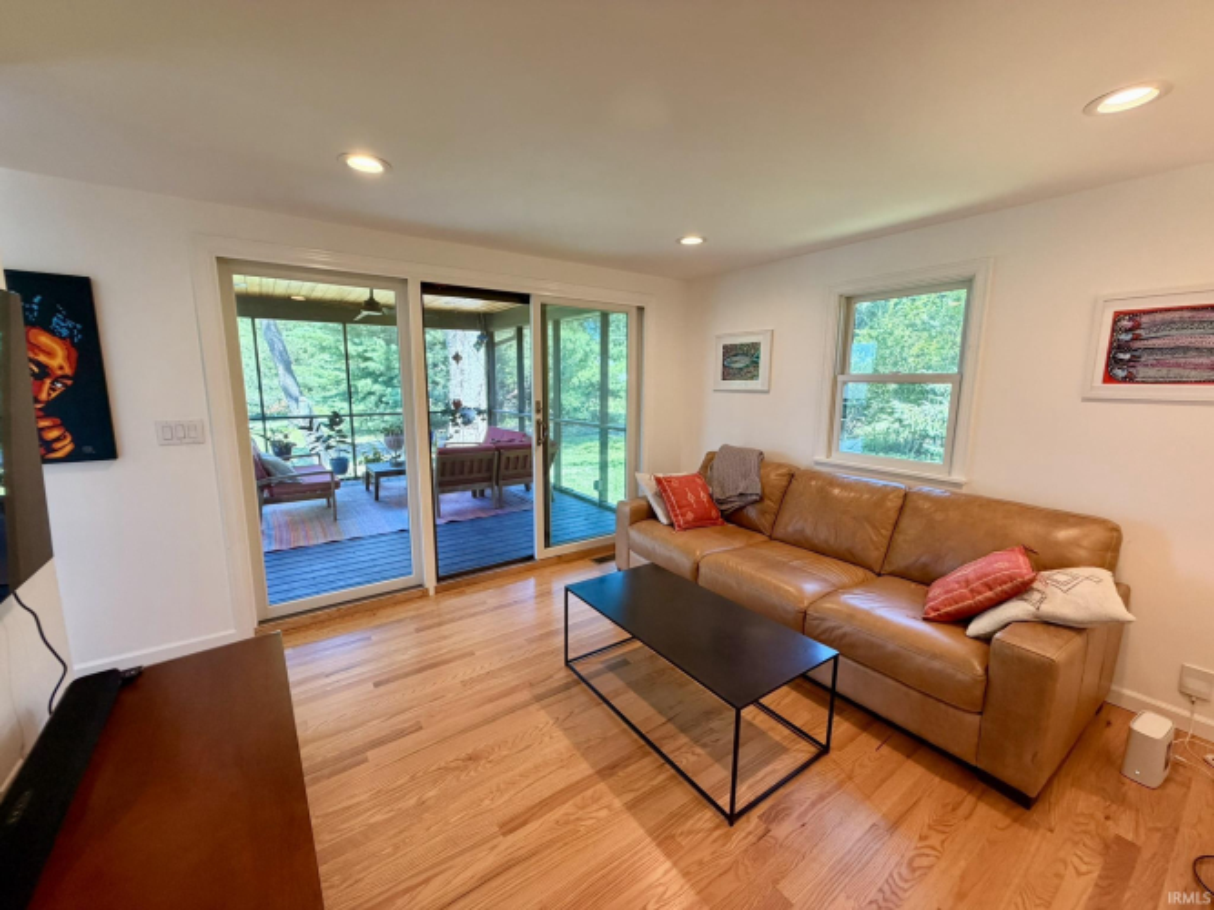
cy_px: 455
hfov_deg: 102.1
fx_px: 491
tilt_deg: -7.9
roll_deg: +0.0
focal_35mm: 14
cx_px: 607
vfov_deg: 85.7
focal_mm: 2.22
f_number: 2.2
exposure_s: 1/120
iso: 250
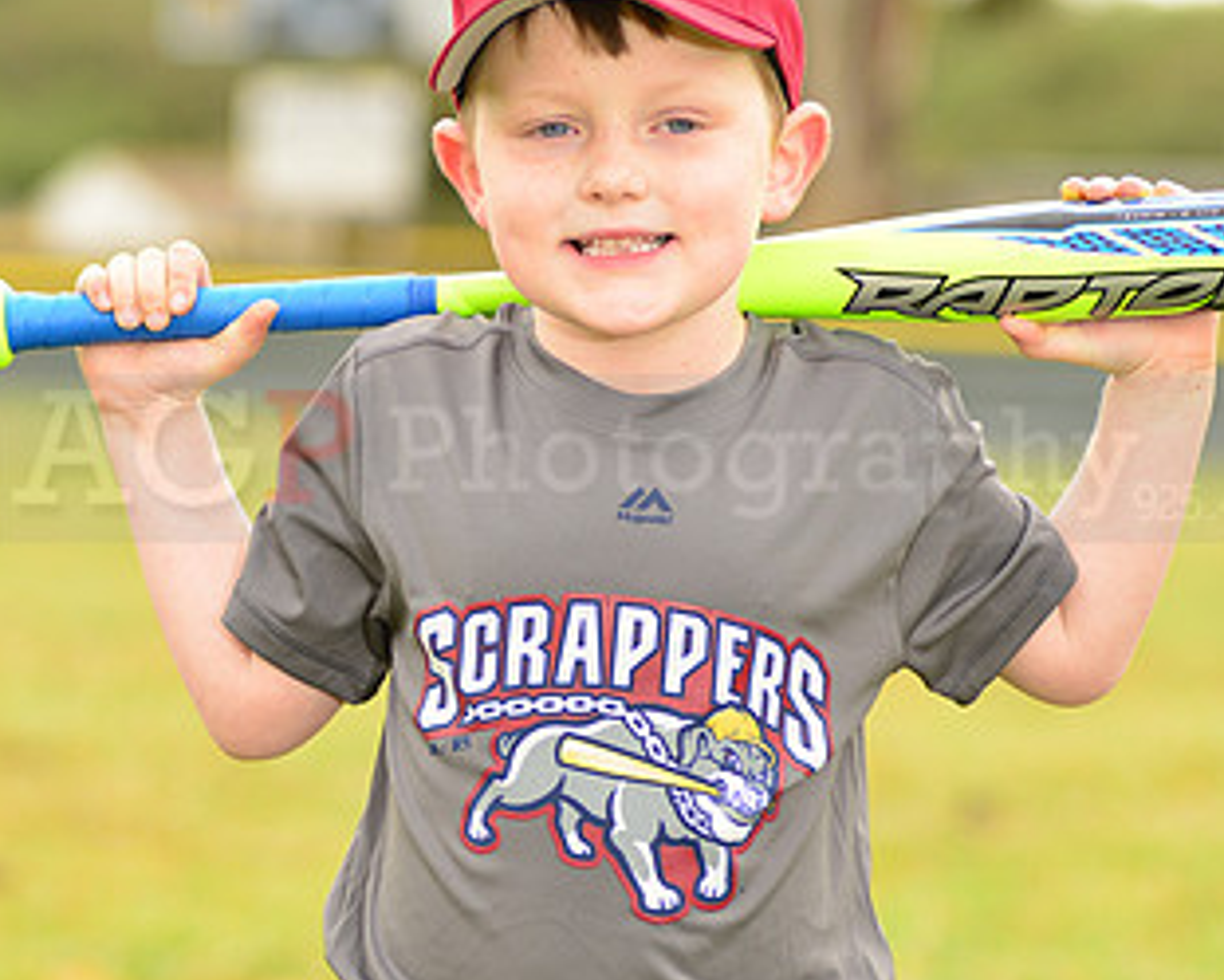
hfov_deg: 8.2
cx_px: 657
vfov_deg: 6.6
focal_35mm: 236
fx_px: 8552
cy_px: 427
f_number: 5
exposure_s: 1/250
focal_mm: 135
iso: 160
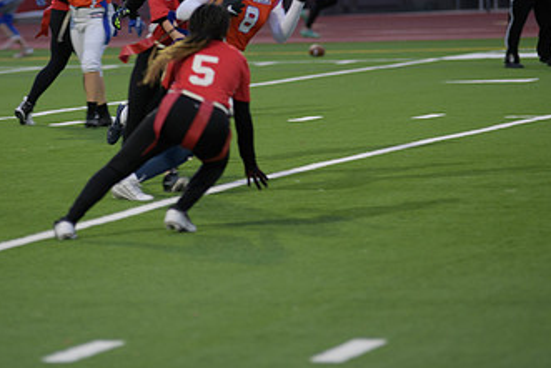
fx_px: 4425
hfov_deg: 7.1
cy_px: 66
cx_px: 210
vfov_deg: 4.8
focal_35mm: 289
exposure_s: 1/200
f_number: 2.8
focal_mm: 165
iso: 360
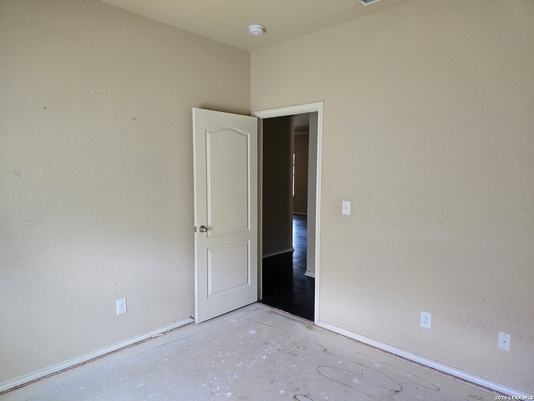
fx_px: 355
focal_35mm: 23
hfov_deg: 73.9
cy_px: 200
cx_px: 267
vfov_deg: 58.9
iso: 400
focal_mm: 6.3
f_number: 1.7
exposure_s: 1/120
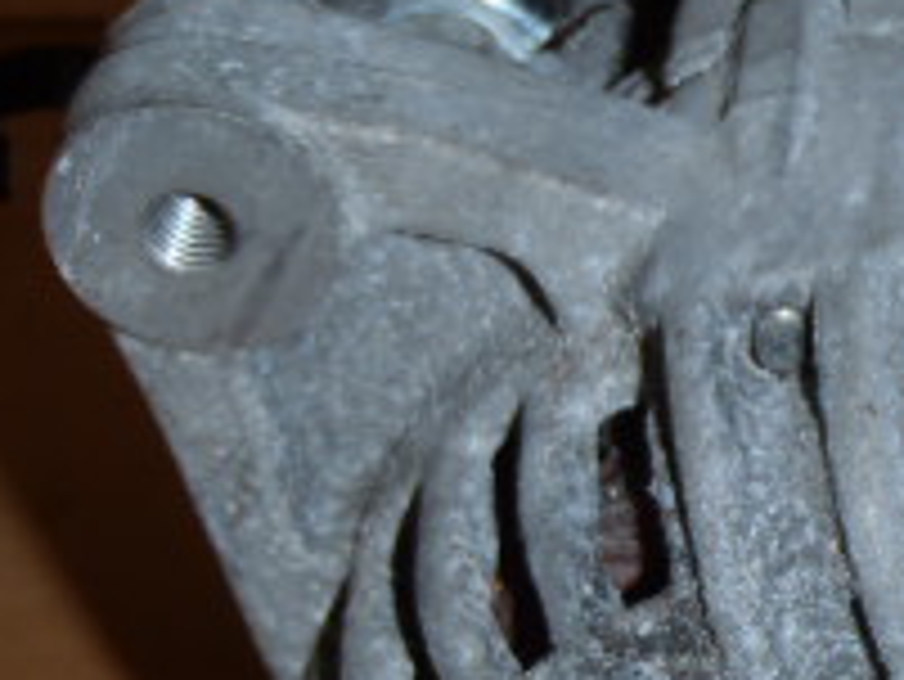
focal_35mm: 121
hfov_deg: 16.0
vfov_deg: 12.2
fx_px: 3162
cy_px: 590
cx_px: 891
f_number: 4.6
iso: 100
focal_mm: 6.83
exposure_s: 1/40
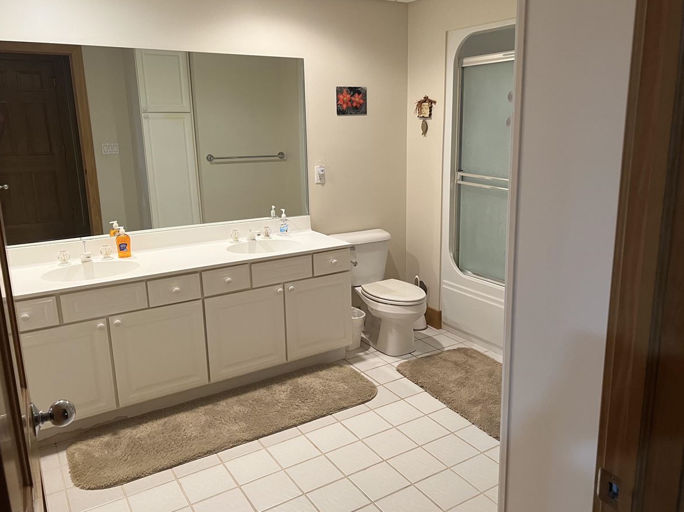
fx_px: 553
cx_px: 363
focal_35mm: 28
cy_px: 243
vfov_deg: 49.7
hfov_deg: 63.4
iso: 125
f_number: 1.5
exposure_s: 1/60
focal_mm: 5.7
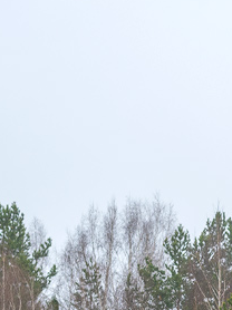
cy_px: 449
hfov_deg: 6.3
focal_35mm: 225
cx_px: 558
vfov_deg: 8.6
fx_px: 2014
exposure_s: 1/125
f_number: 5
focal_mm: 50
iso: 400
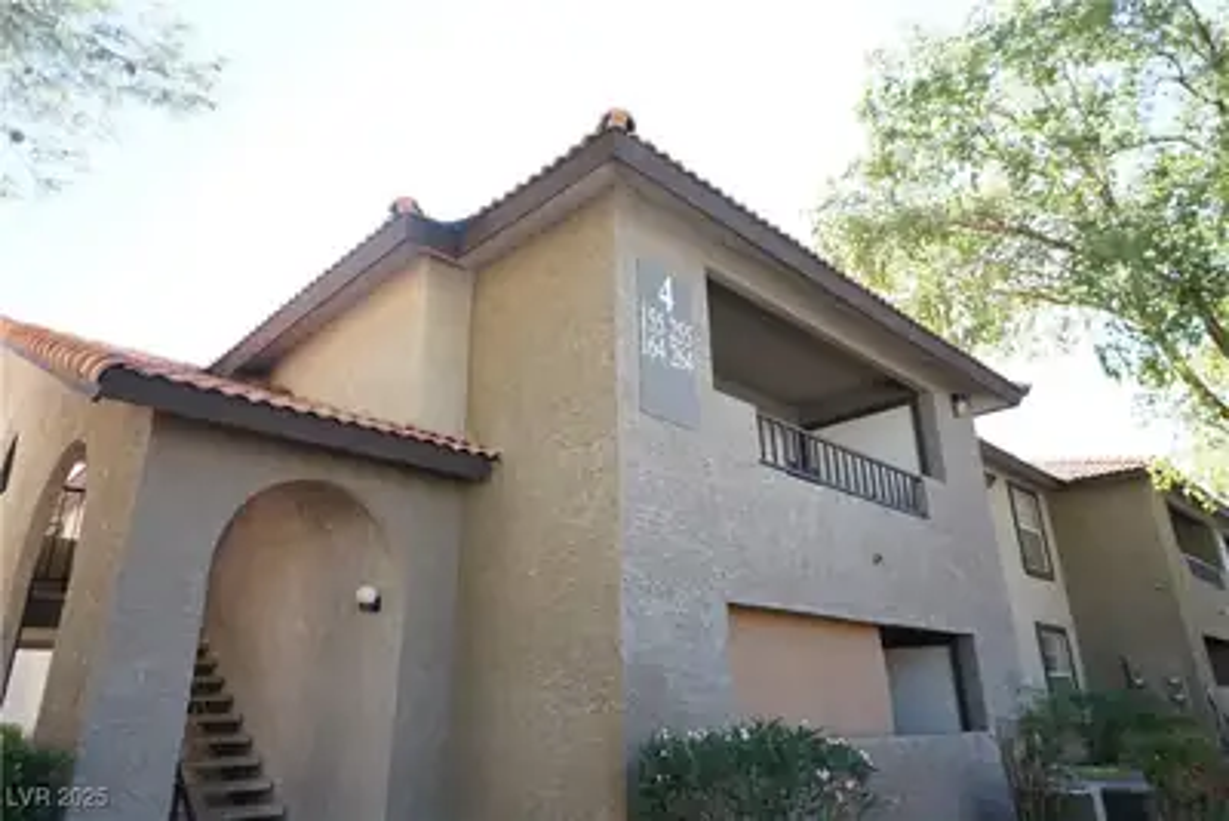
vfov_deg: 53.2
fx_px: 820
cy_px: 410
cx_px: 614
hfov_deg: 73.7
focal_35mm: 24
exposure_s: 1/200
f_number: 9
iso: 1000
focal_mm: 24
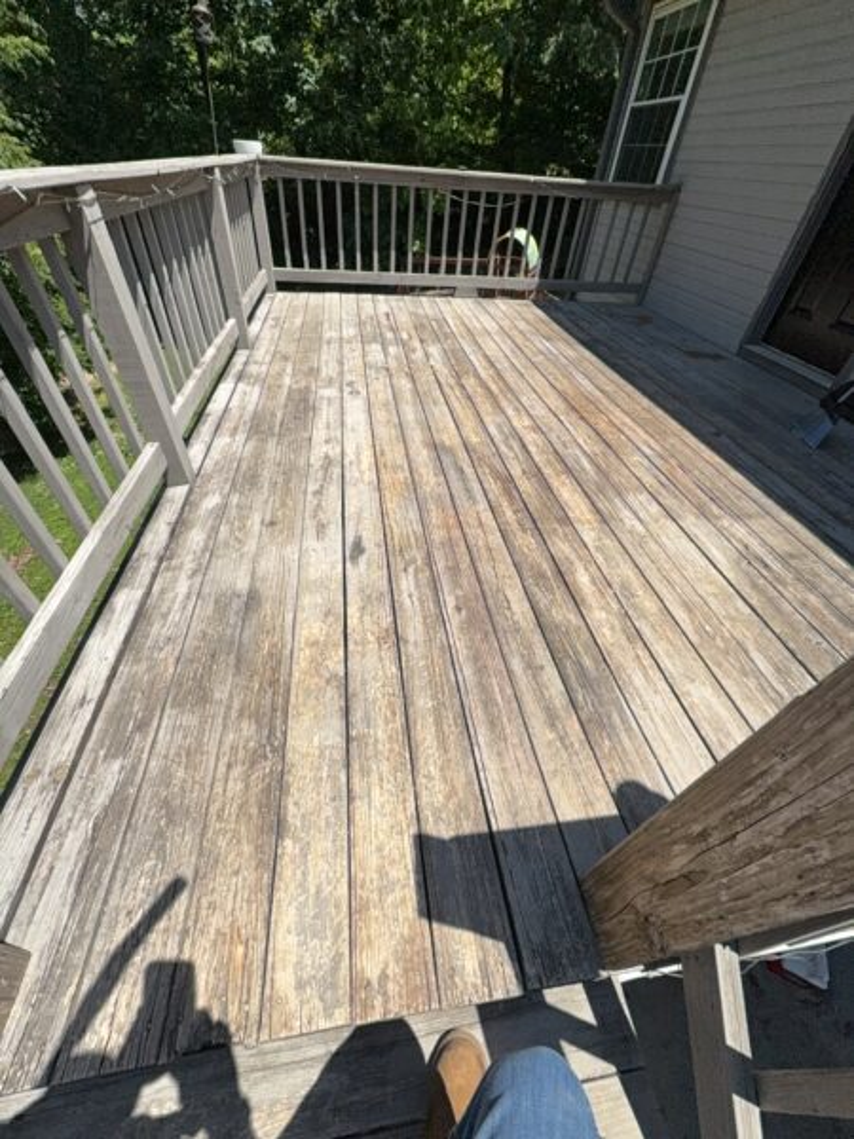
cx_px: 427
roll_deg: -4.7
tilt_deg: -42.9
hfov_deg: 85.7
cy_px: 570
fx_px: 461
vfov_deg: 102.1
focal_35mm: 14
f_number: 2.2
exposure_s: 1/741
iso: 16
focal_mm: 2.22
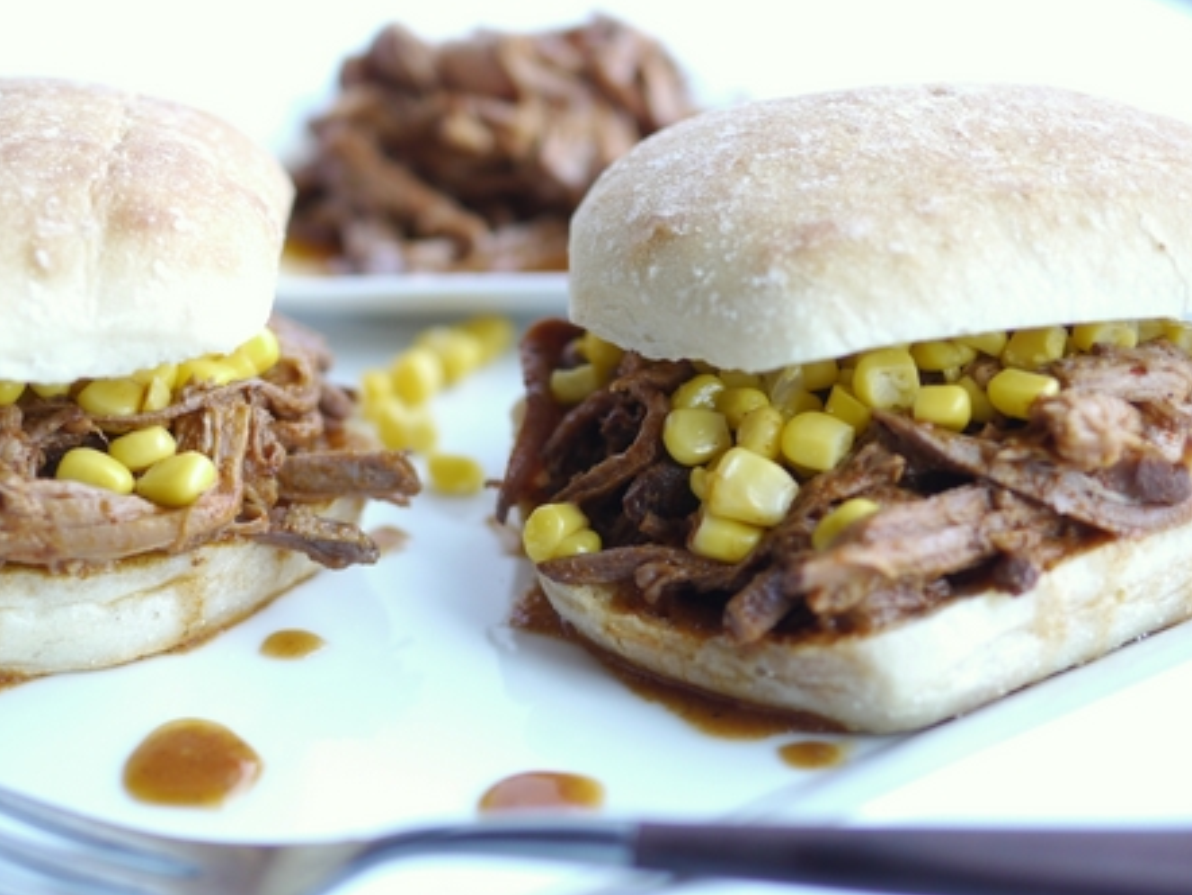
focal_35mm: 65
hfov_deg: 29.7
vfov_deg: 22.6
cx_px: 471
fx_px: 2239
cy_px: 492
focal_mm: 25
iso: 100
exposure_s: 1/250
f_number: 1.8
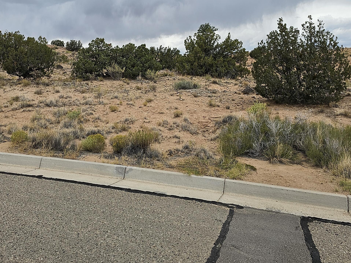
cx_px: 169
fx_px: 365
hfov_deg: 51.3
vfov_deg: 38.5
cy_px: 62
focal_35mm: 36
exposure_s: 1/1084
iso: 20
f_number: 1.7
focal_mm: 6.3
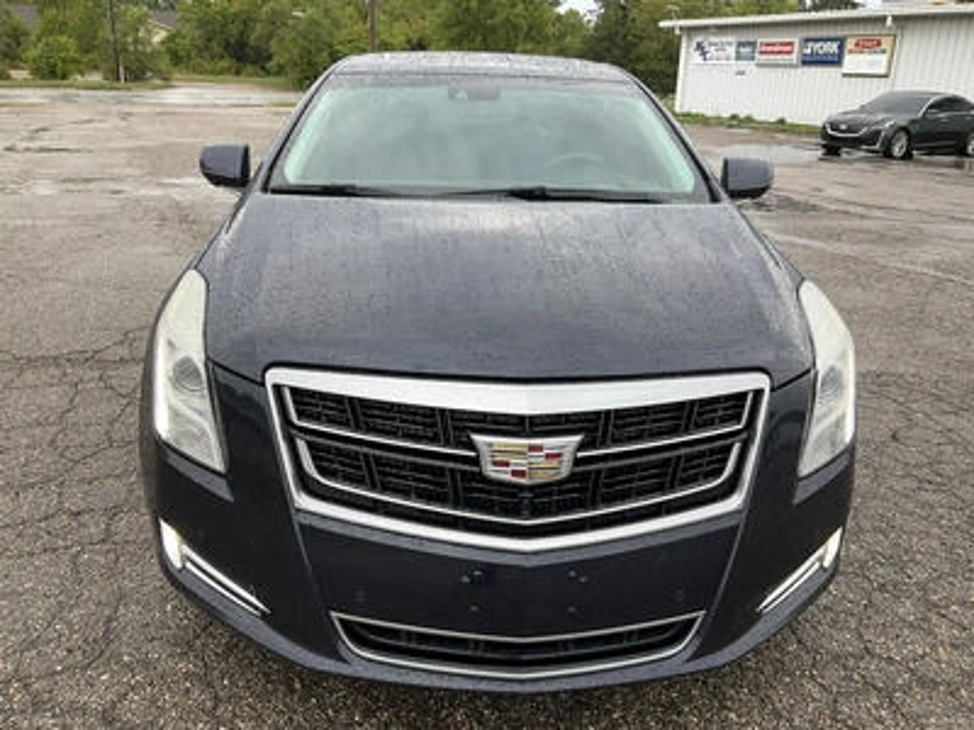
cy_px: 365
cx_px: 487
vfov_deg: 48.2
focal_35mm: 29
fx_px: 816
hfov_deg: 61.7
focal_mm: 3
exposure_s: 1/260
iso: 25
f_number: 1.8
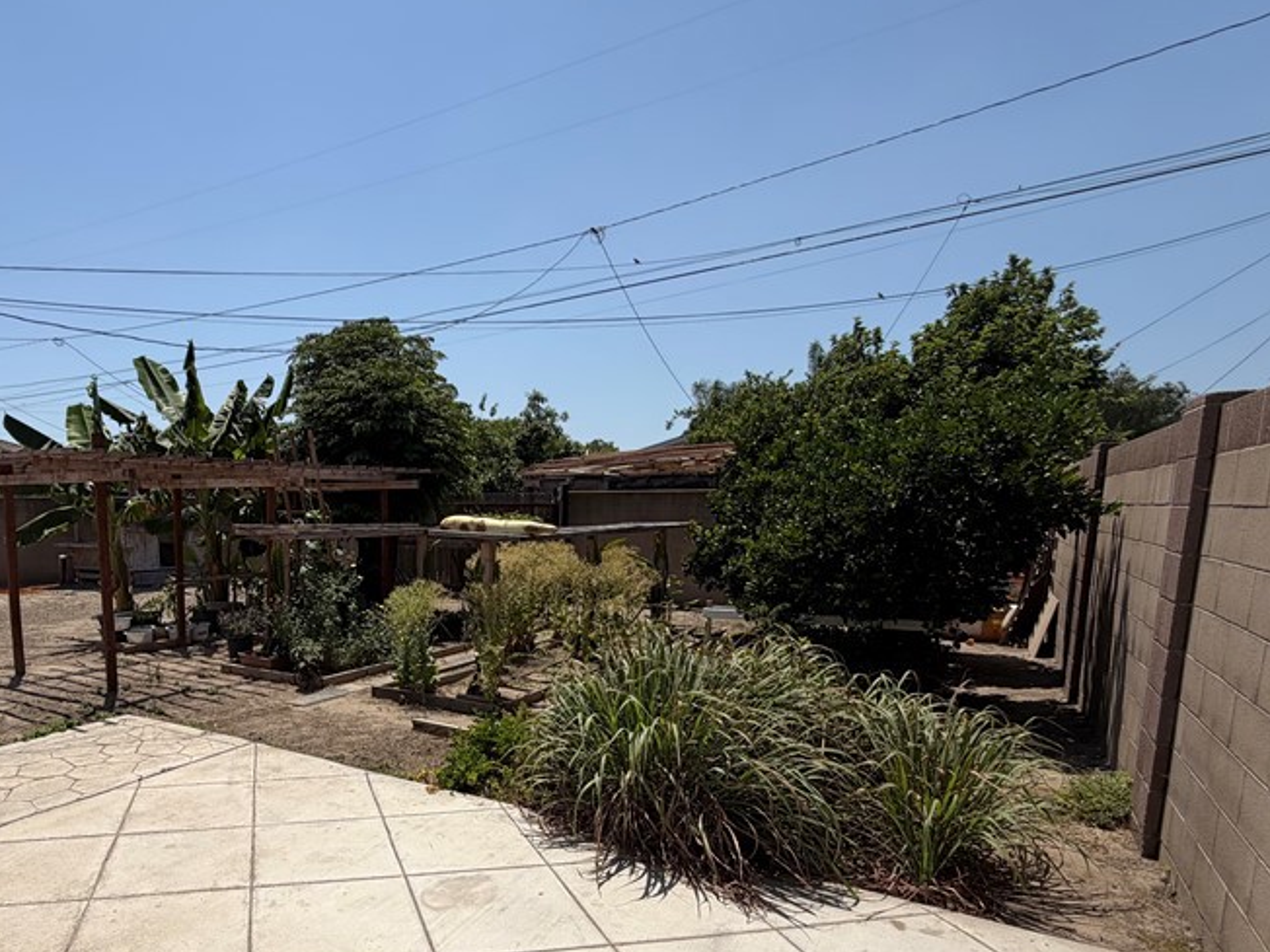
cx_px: 384
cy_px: 631
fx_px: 807
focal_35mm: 22
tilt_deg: -9.9
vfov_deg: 59.7
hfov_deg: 73.1
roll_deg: +0.3
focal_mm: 2.22
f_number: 2.2
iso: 20
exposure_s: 1/1656
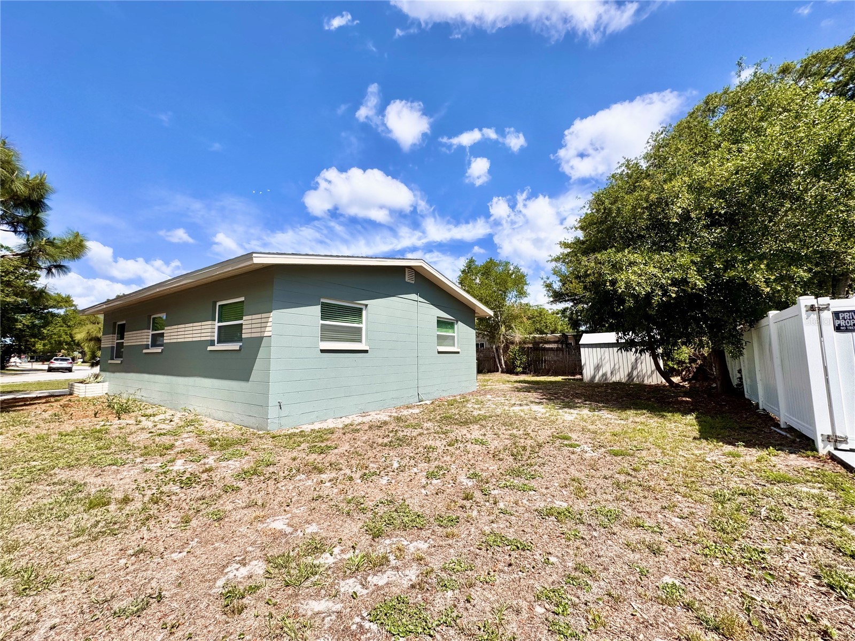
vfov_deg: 85.7
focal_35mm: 14
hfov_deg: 102.1
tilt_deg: +5.8
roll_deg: +0.5
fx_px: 346
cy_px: 320
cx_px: 428
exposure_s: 1/2415
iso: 50
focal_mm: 2.22
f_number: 2.2
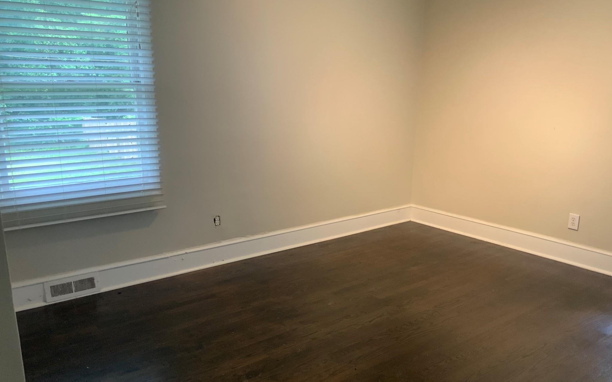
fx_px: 517
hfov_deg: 61.2
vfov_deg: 40.5
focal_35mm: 31
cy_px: 210
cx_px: 308
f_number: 1.8
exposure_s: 1/60
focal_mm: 3
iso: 100
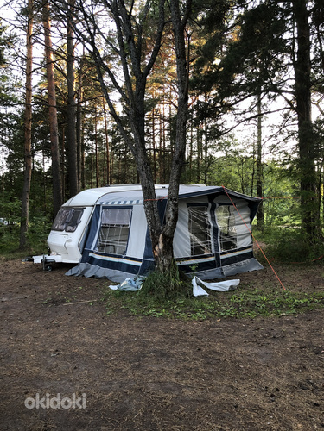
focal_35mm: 28
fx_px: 349
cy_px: 216
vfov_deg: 63.4
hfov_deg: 49.7
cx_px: 162
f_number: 1.8
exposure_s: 1/30
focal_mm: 4
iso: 32
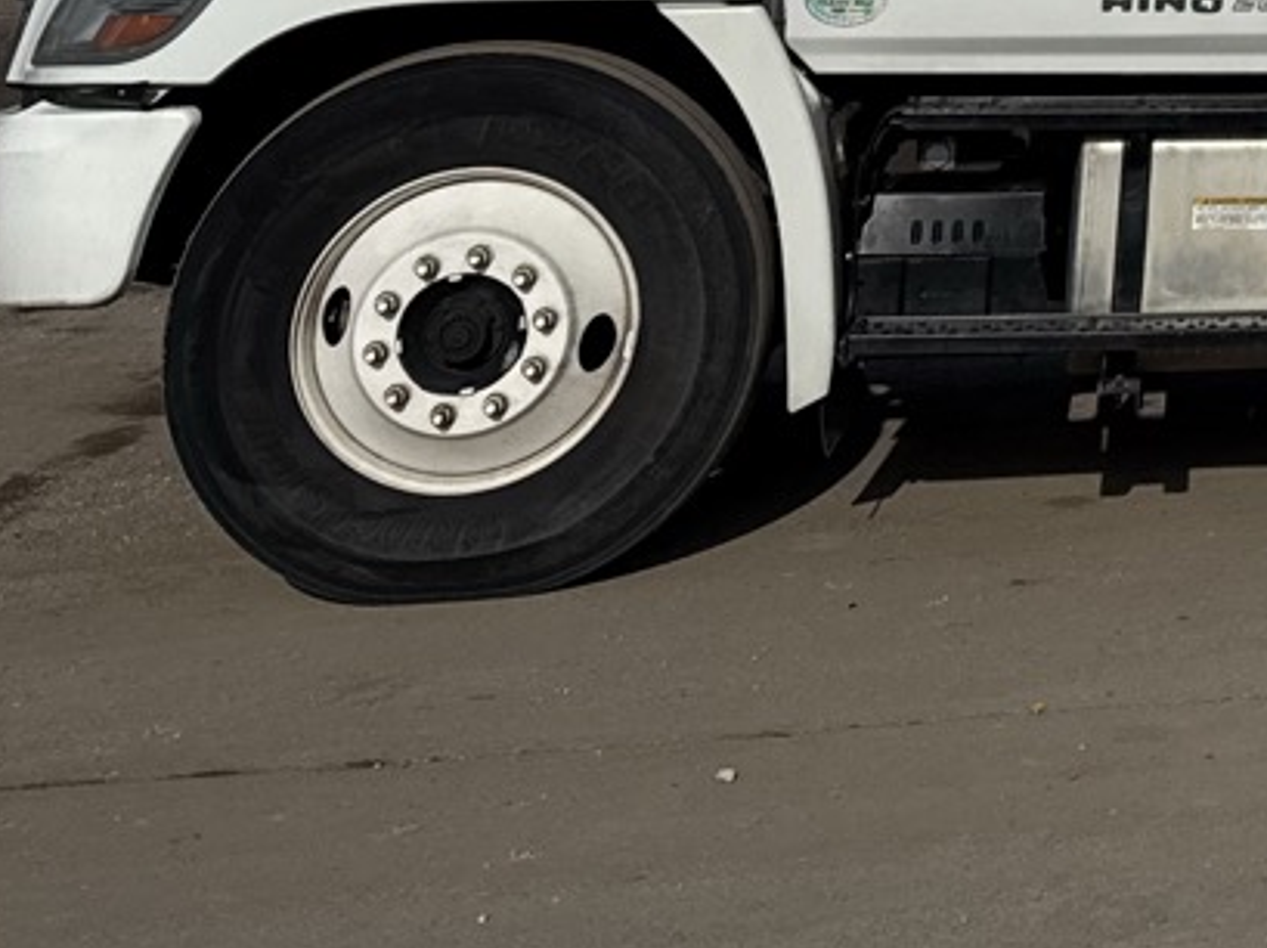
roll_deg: -1.0
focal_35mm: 94
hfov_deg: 17.1
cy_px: -802
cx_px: 2286
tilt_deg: +7.8
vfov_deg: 13.8
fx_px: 3438
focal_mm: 6.76
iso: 80
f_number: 1.78
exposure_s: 1/10309
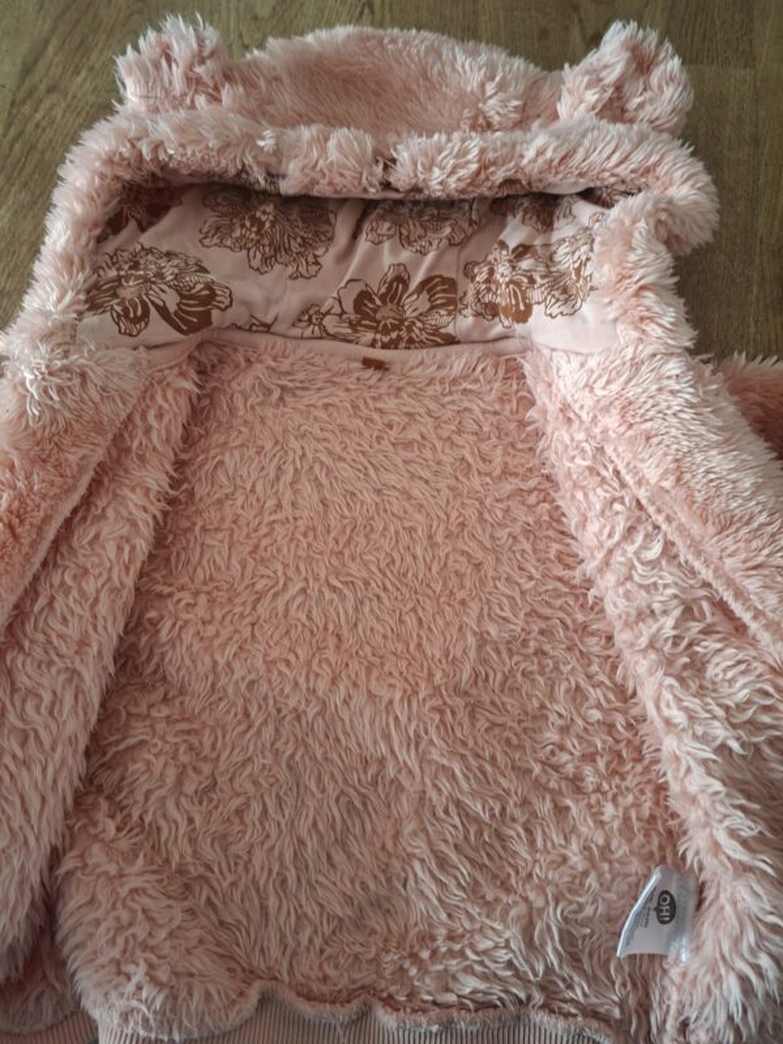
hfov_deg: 58.9
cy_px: 522
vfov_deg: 73.9
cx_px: 392
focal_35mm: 23
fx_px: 694
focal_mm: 5.54
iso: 250
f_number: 1.8
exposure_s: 1/33
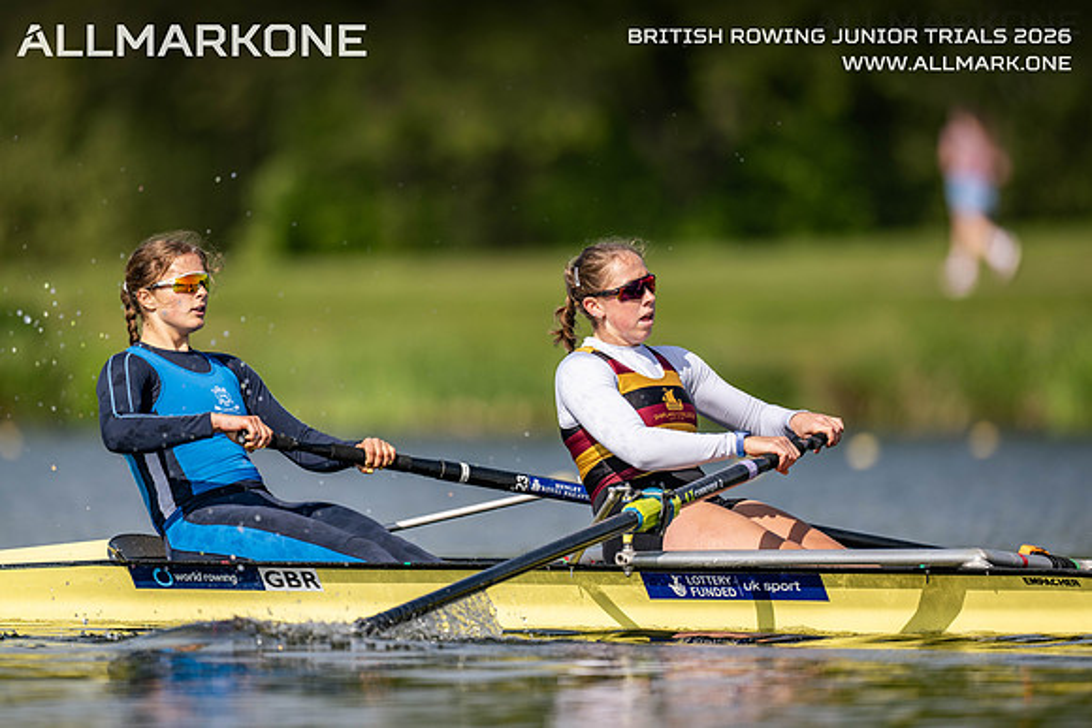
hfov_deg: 3.4
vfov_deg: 2.3
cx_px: 546
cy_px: 364
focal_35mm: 600
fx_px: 18203
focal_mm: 600
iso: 220
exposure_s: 1/2500
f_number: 4
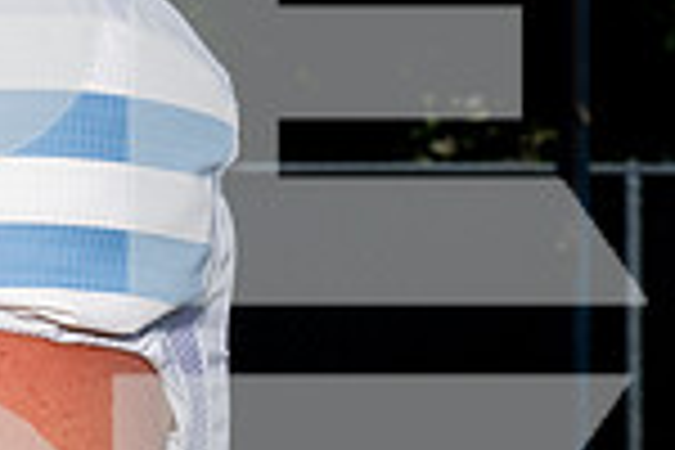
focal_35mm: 296
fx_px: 5550
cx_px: -549
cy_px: 40
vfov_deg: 4.6
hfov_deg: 6.8
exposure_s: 1/250
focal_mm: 70
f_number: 13
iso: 125
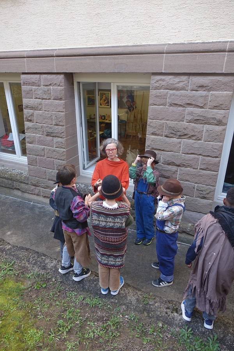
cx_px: 117
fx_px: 244
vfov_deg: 71.5
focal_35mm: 25
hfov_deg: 51.3
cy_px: 176
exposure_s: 1/125
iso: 125
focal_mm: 8.99
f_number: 2.8
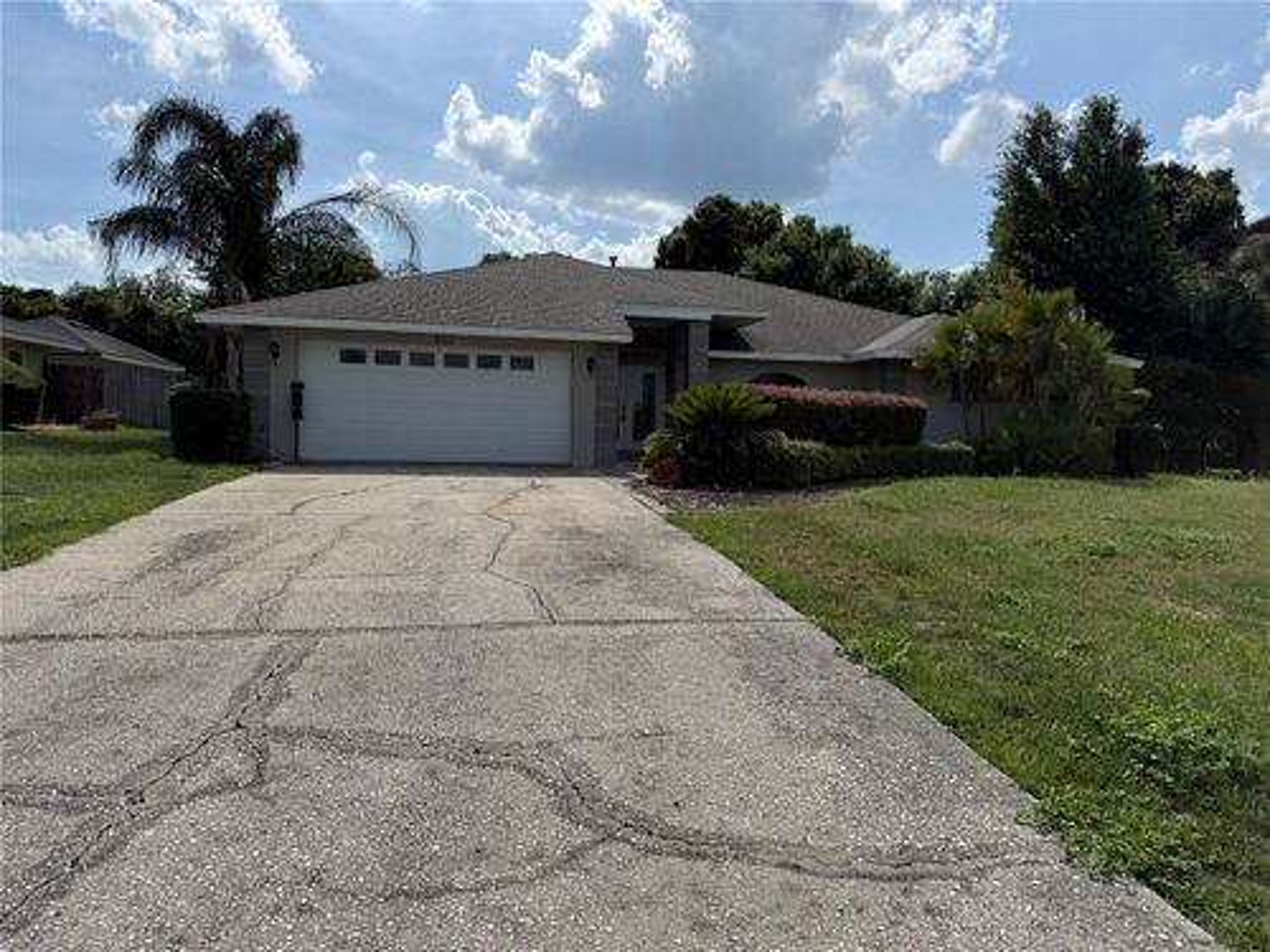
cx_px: 635
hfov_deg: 71.6
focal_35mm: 24
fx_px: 881
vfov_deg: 56.8
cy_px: 476
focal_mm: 6.76
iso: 80
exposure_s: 1/10309
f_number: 1.78
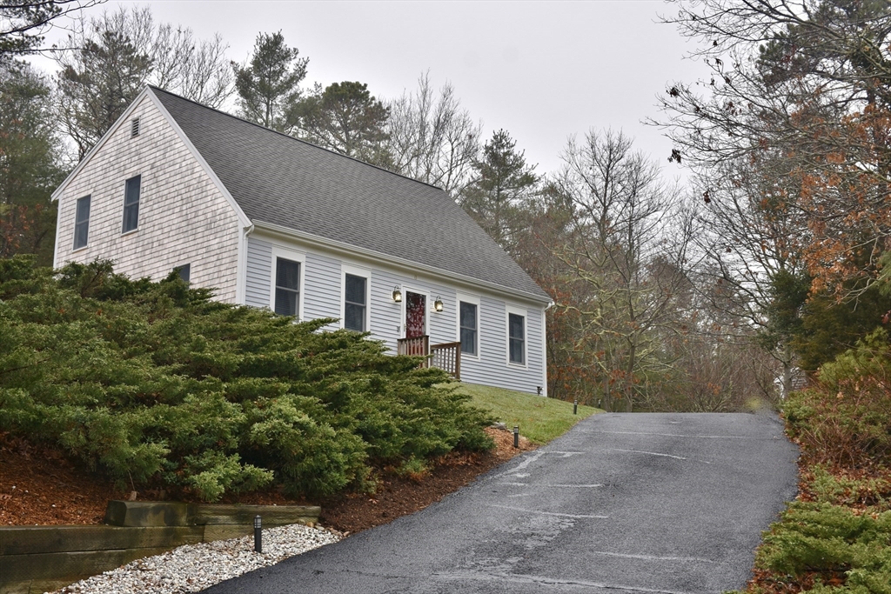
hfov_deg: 47.9
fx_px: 1002
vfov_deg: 33.0
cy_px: 297
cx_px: 446
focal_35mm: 40
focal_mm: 27
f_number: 5.6
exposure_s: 1/250
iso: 100
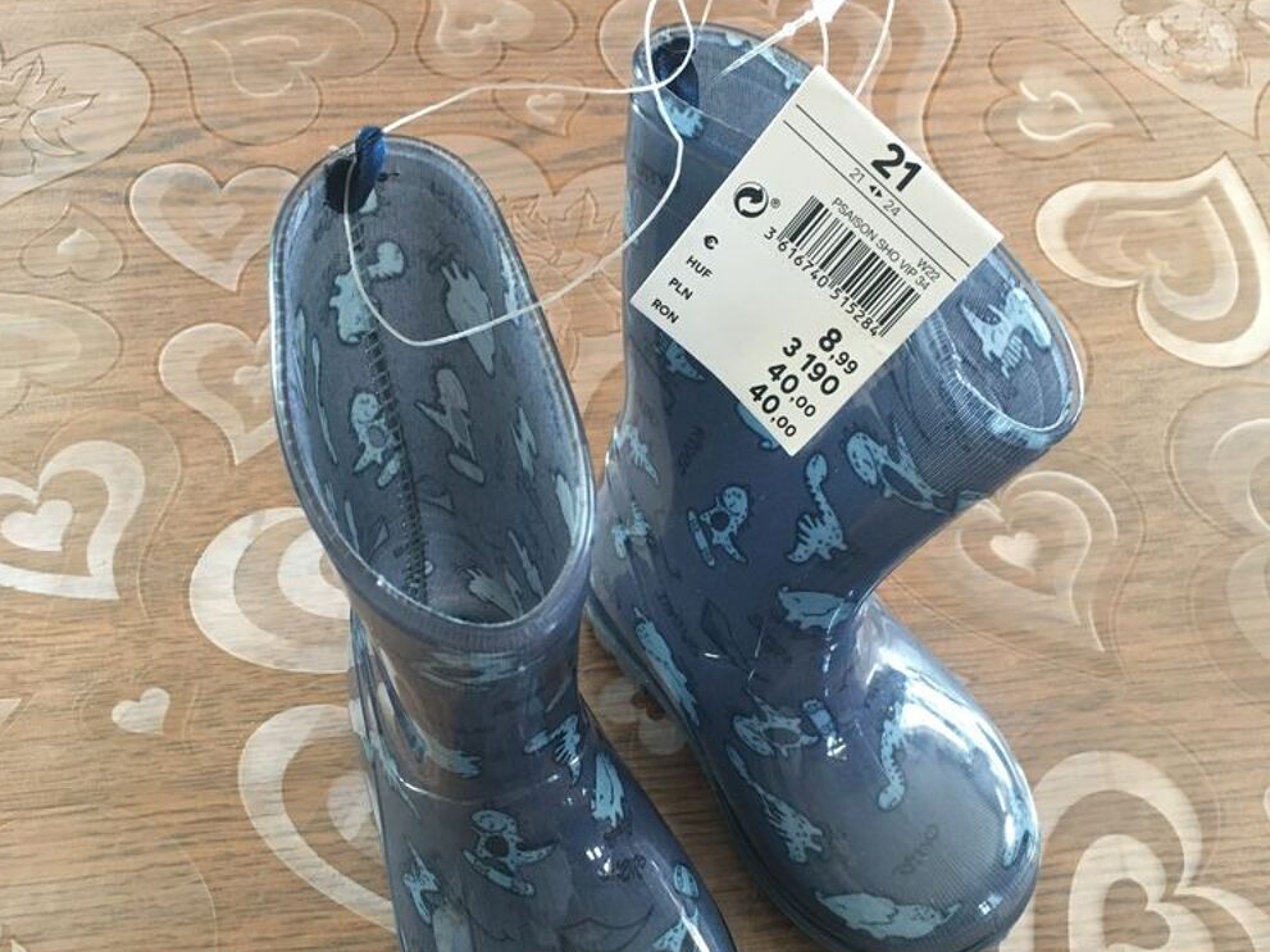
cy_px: 621
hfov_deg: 47.9
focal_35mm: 39
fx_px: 1431
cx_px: 631
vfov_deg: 36.5
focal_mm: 4.15
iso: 160
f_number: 2.2
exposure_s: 1/33
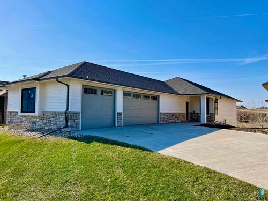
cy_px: 100
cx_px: 134
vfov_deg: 53.1
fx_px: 201
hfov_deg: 67.3
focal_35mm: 26
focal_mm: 5.7
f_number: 1.5
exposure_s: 1/5319
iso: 50
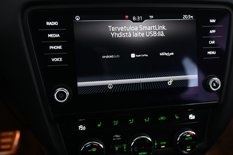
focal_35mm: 41
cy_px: 84
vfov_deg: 32.6
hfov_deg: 47.4
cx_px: 130
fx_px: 265
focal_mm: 35
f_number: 4
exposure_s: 1/20
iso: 2000
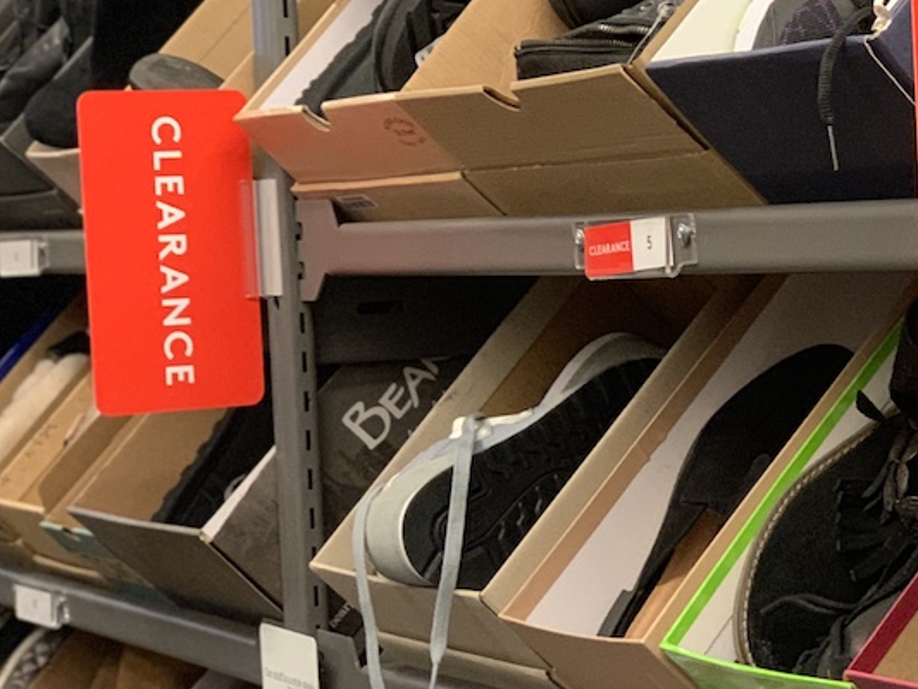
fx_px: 3103
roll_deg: +2.5
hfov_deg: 16.6
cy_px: 388
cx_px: 832
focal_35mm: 117
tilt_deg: -1.2
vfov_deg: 12.7
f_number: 2.4
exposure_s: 1/60
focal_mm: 6
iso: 250
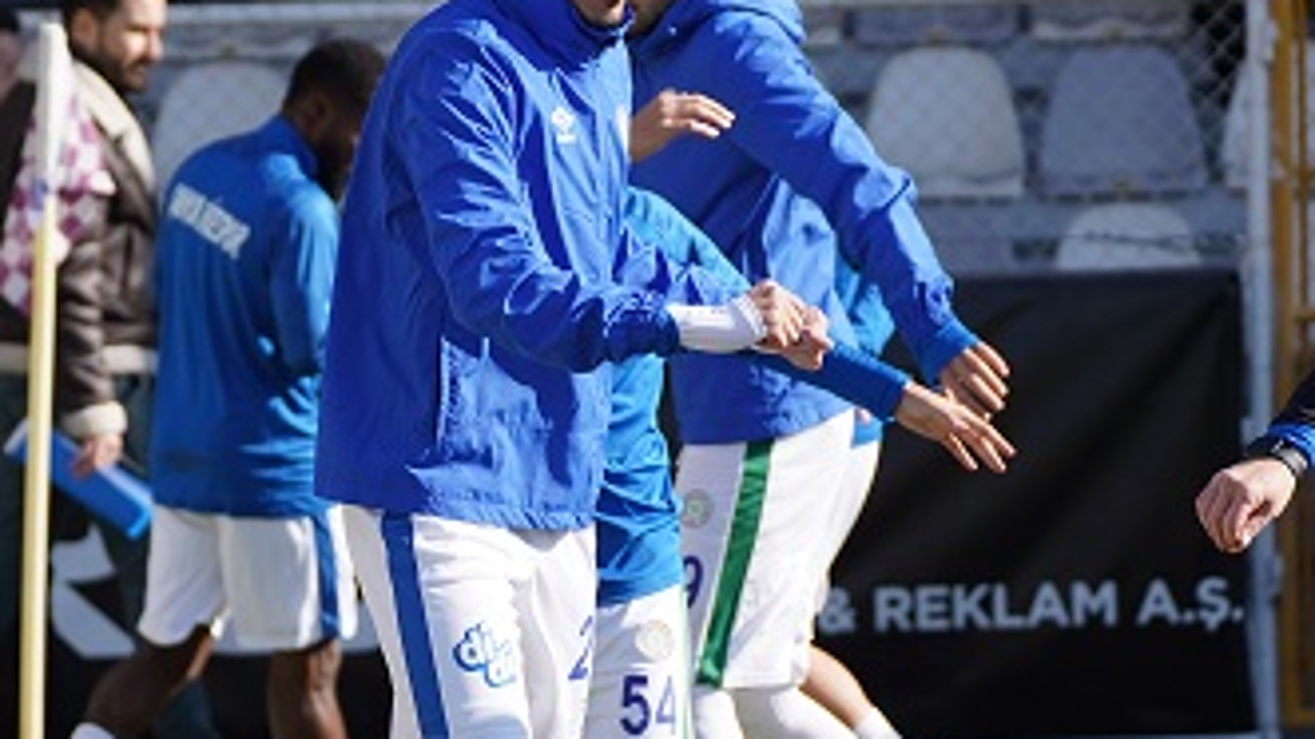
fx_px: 12724
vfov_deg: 3.3
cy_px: 441
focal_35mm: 365
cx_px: 457
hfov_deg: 5.9
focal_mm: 192
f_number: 5.6
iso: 640
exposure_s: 1/2000
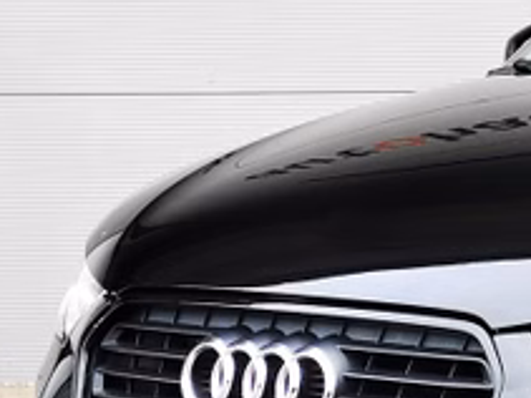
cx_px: 823
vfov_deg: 10.0
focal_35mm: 148
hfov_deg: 12.6
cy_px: 217
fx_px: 2269
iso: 50
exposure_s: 1/105
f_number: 1.8
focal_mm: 5.58
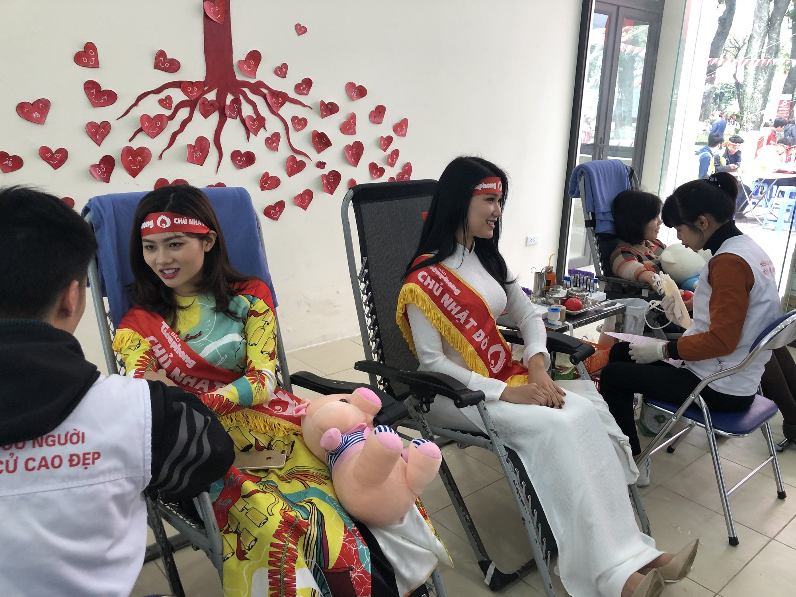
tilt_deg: -15.8
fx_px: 644
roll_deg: -2.1
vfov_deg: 49.7
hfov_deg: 63.4
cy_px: 298
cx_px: 398
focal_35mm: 28
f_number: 1.8
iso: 32
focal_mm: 4
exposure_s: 1/30
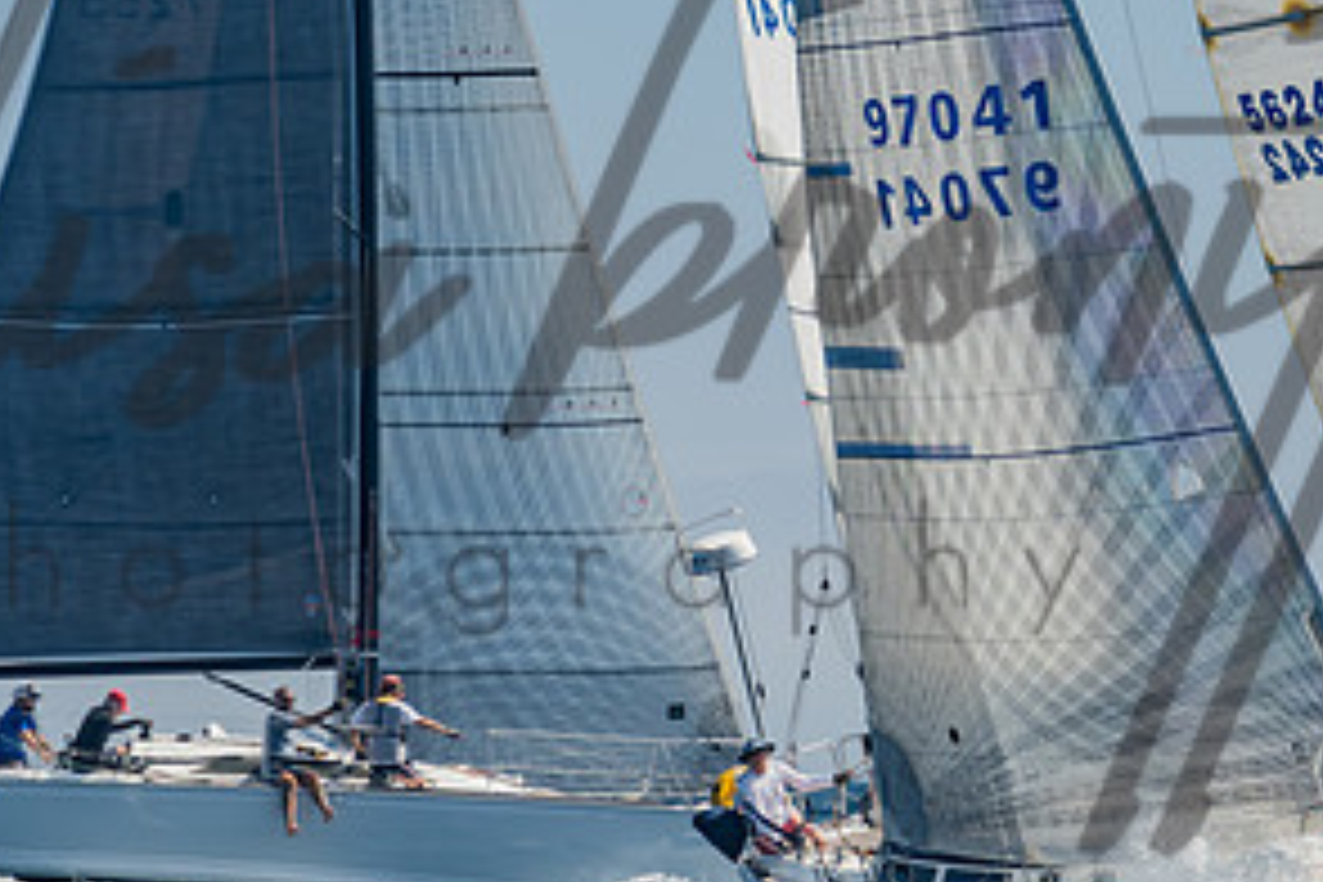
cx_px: 830
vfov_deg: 2.3
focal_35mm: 596
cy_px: 479
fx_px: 21901
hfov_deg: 3.5
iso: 160
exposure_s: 1/320
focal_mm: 200
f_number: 6.3
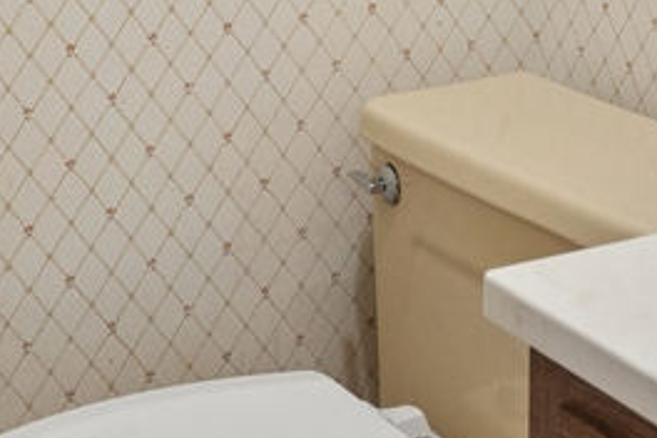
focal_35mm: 98
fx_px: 1788
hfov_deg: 20.6
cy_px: -431
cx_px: 495
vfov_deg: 12.4
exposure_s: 1/4
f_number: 4
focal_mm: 16
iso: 200
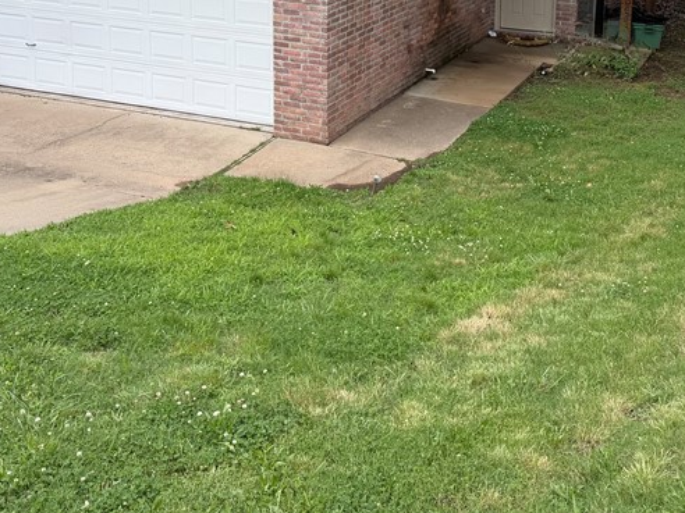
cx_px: 369
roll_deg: -0.9
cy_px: -1
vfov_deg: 27.4
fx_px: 989
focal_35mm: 50
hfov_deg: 38.2
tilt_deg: -10.5
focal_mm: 6.76
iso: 100
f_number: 1.78
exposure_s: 1/3145
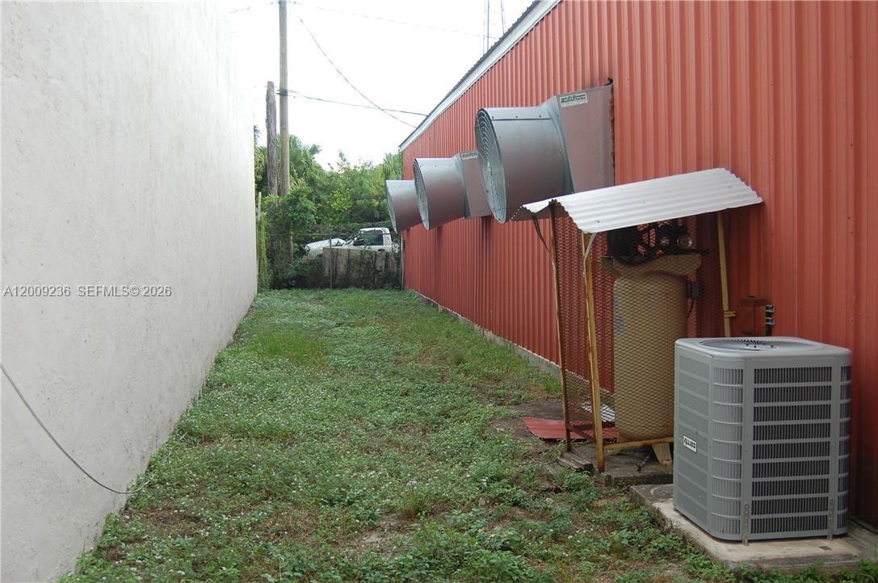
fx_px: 950
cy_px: 292
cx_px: 439
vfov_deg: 34.1
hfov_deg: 49.6
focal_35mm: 39
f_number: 5.6
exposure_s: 1/125
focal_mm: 26
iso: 200
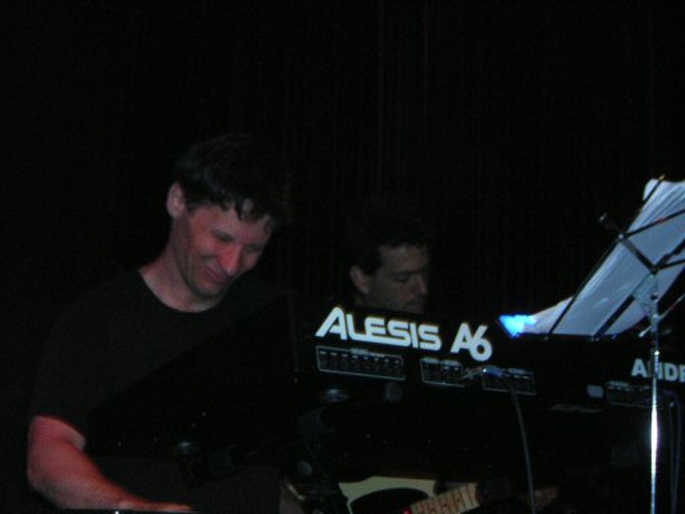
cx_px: 342
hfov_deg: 18.2
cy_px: 257
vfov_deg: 13.7
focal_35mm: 108
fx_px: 2137
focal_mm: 14.1
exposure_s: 1/60.1
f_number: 4.7
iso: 200
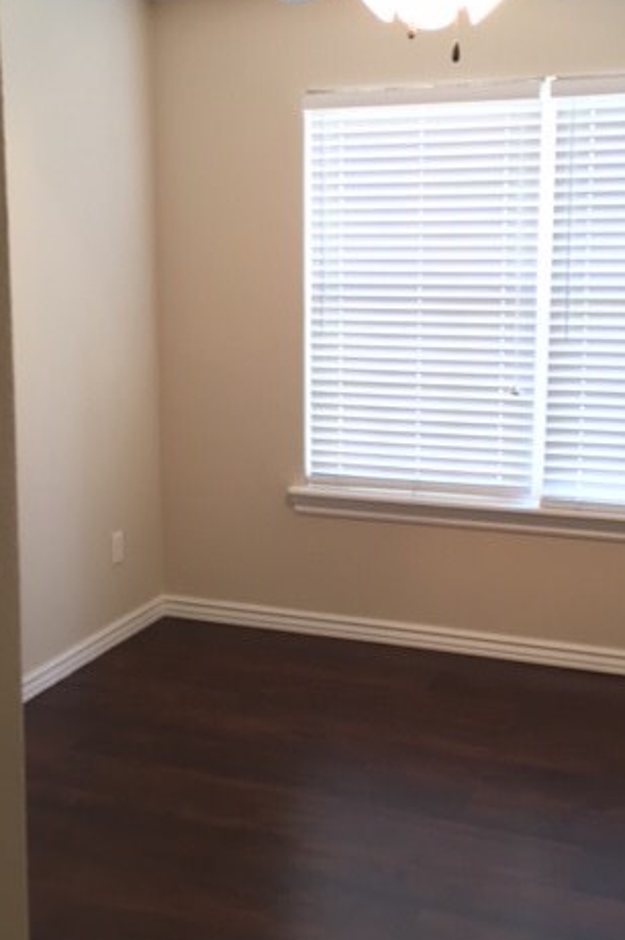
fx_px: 1095
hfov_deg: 31.8
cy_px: 398
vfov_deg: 46.3
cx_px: 341
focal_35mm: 42
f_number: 2.2
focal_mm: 4.15
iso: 160
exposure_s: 1/30
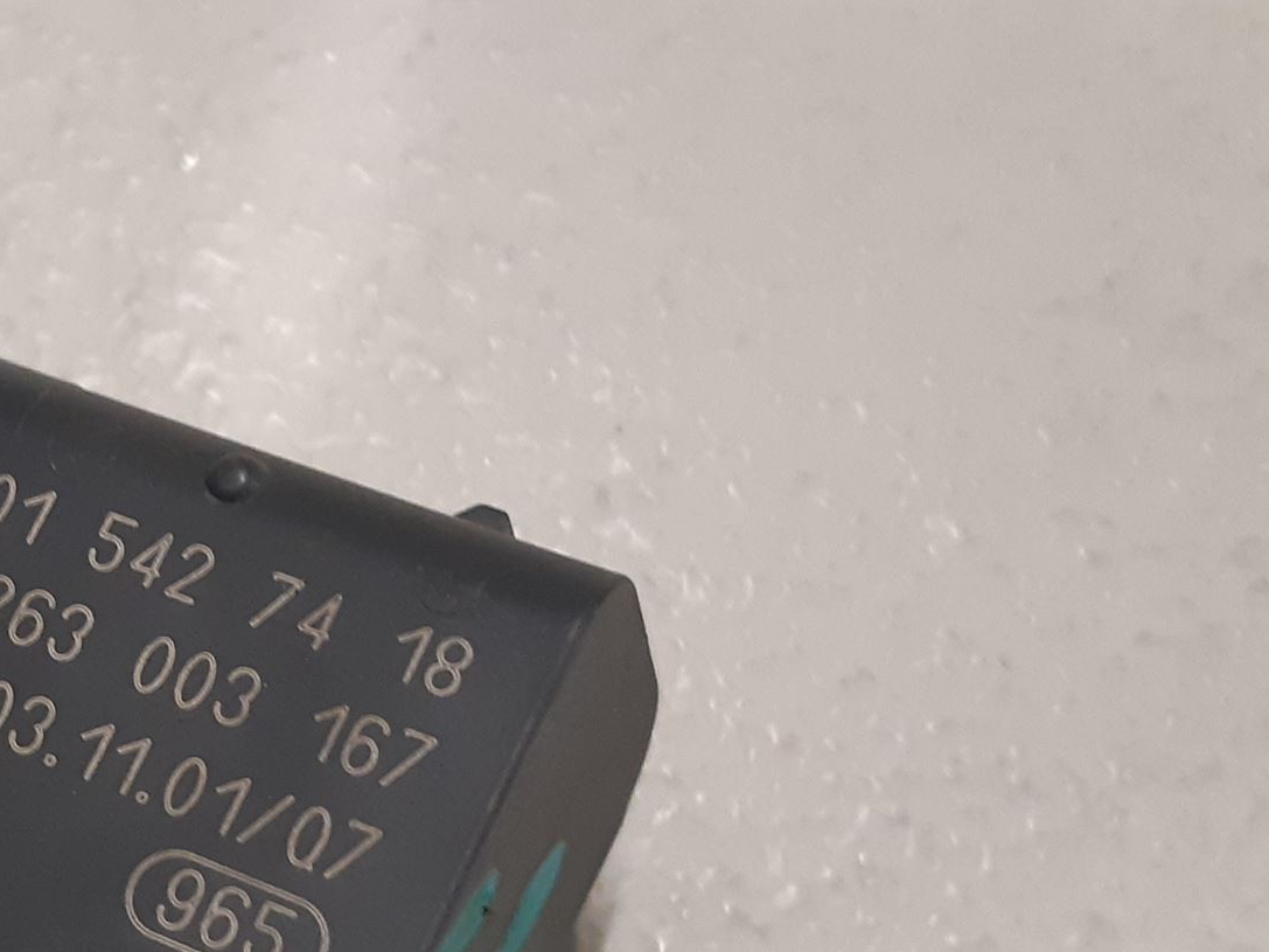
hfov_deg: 36.7
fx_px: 1796
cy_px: 665
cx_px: 145
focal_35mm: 49
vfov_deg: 29.4
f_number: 1.7
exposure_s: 1/33
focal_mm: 3.93
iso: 250
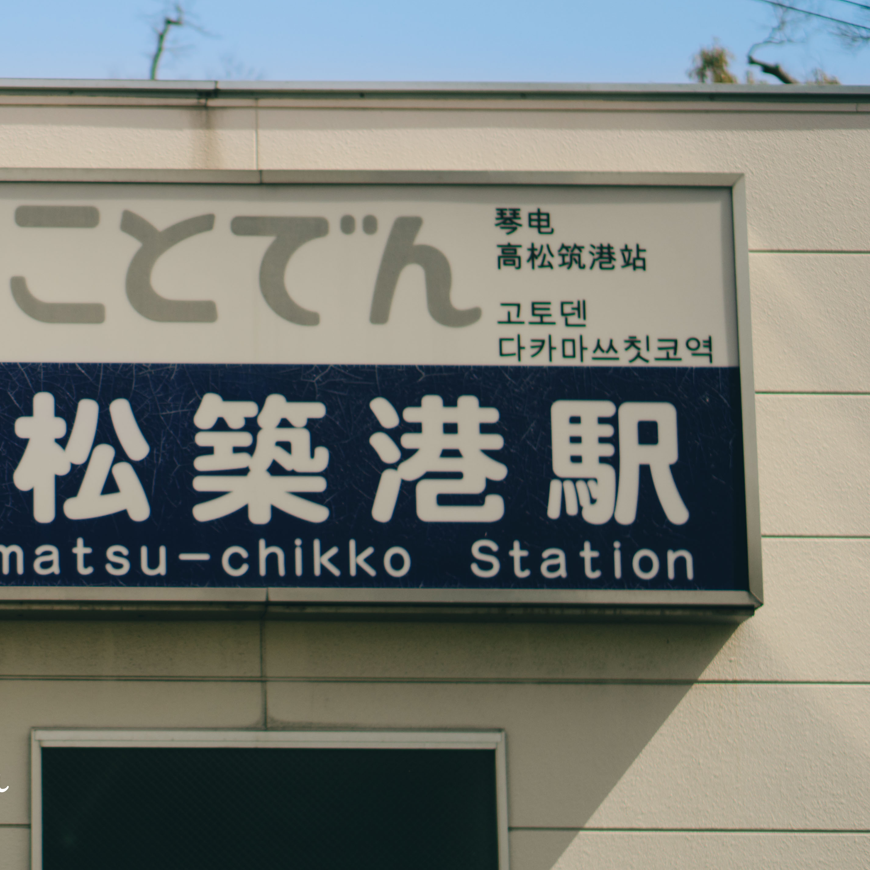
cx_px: -37
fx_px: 3810
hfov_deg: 12.8
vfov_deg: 13.0
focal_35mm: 134
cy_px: 346
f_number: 1.8
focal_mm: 50
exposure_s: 1/2500
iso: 100
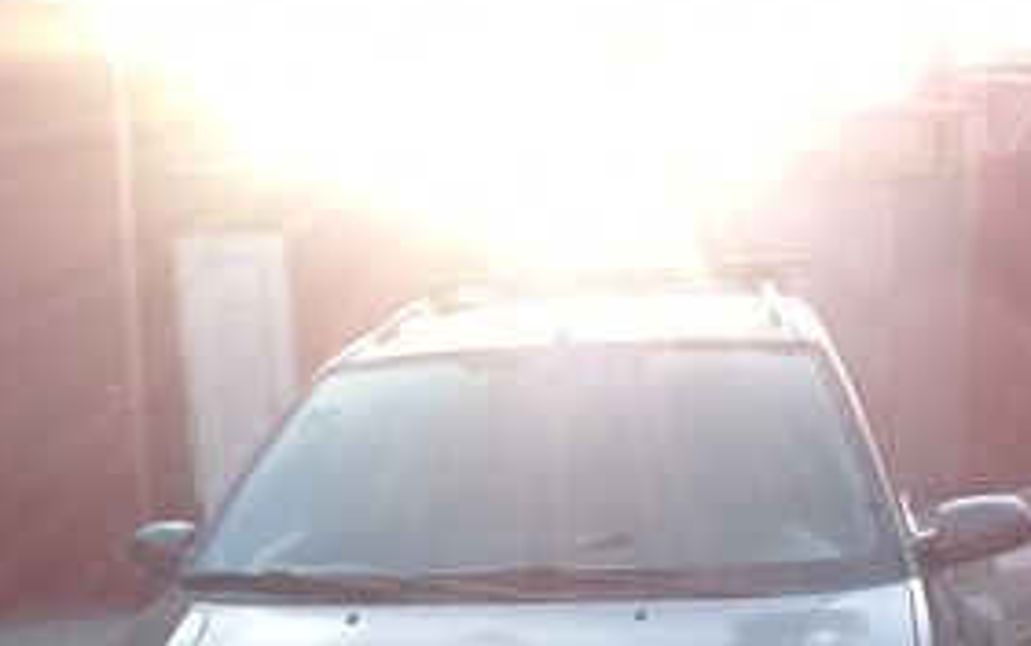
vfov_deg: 20.6
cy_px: 826
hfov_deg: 35.1
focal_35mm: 58
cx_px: 466
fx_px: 1631
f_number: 2.2
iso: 50
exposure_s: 1/145
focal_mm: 3.3
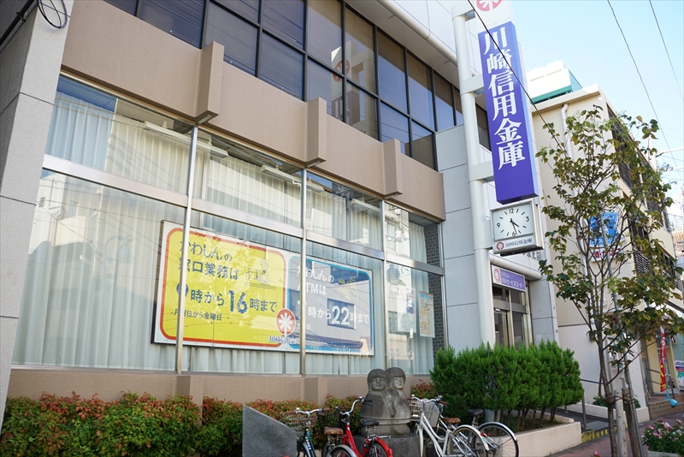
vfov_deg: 48.0
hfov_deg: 67.4
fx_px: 513
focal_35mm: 27
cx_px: 342
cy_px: 228
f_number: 5
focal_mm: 18
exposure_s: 1/100
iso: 100
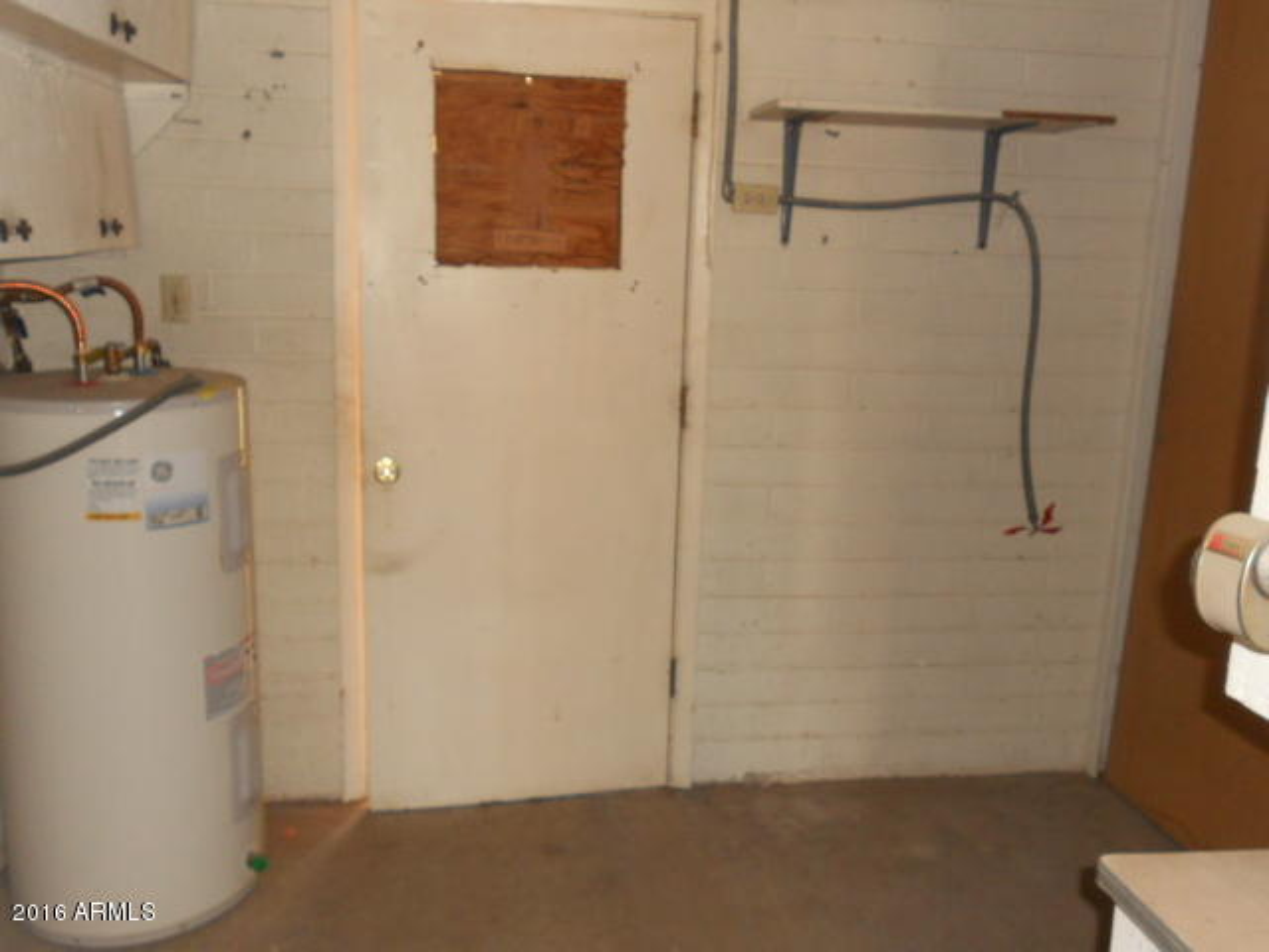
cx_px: 634
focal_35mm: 32
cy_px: 476
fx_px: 1173
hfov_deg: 56.8
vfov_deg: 44.2
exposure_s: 1/25
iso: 200
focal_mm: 5.8
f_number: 3.5
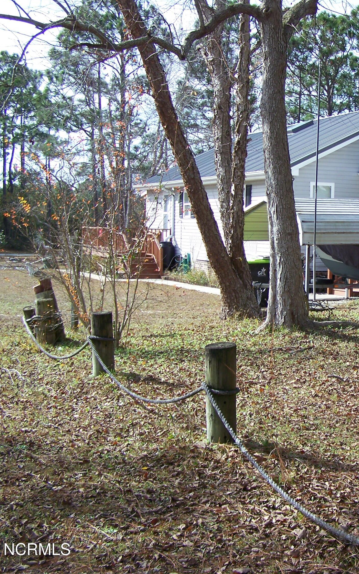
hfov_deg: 23.3
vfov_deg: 37.5
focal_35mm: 54
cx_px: 334
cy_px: 287
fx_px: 845
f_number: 2.8
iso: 64
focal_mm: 6.3
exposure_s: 1/400
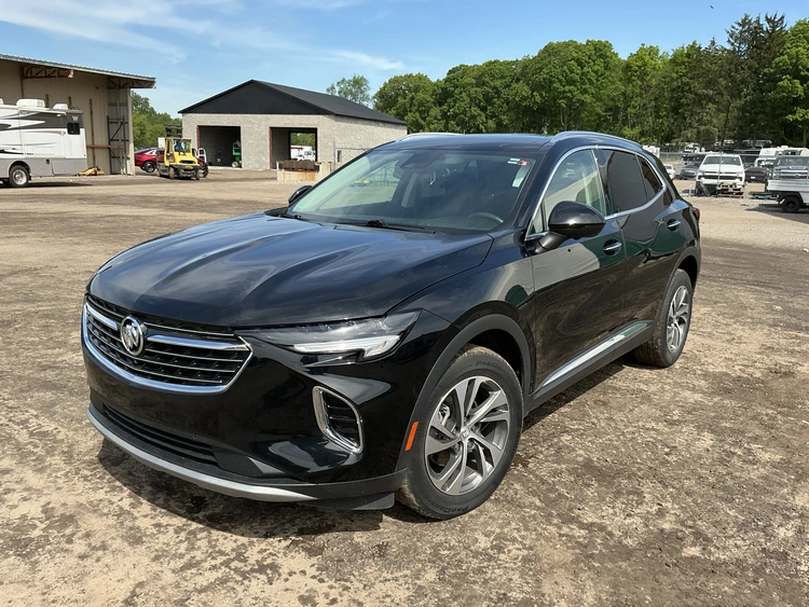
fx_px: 655
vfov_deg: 49.8
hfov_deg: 63.4
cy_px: 304
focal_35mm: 28
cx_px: 404
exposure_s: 1/978
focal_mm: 3
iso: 25
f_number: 1.8
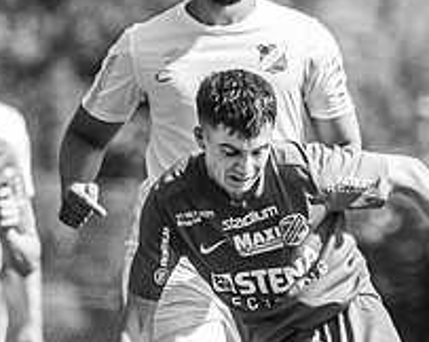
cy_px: 441
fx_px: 27564
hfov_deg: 0.9
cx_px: 270
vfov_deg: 0.7
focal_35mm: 2173
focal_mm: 420
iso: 220
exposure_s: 1/1250
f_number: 4
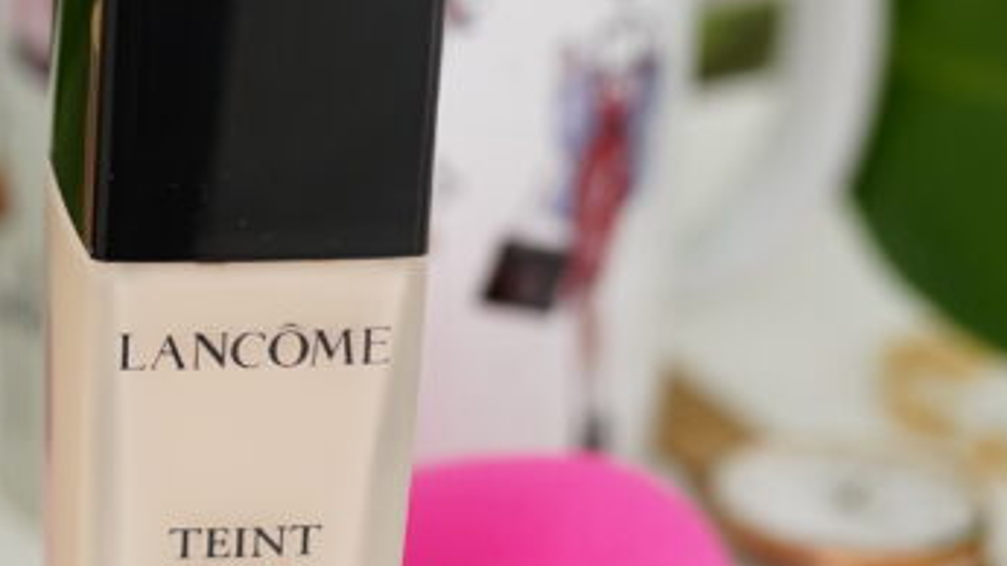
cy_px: 137
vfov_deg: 7.9
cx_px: -447
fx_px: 4085
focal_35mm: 153
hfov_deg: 13.3
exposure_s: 1/100
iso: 500
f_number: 2.8
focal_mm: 35
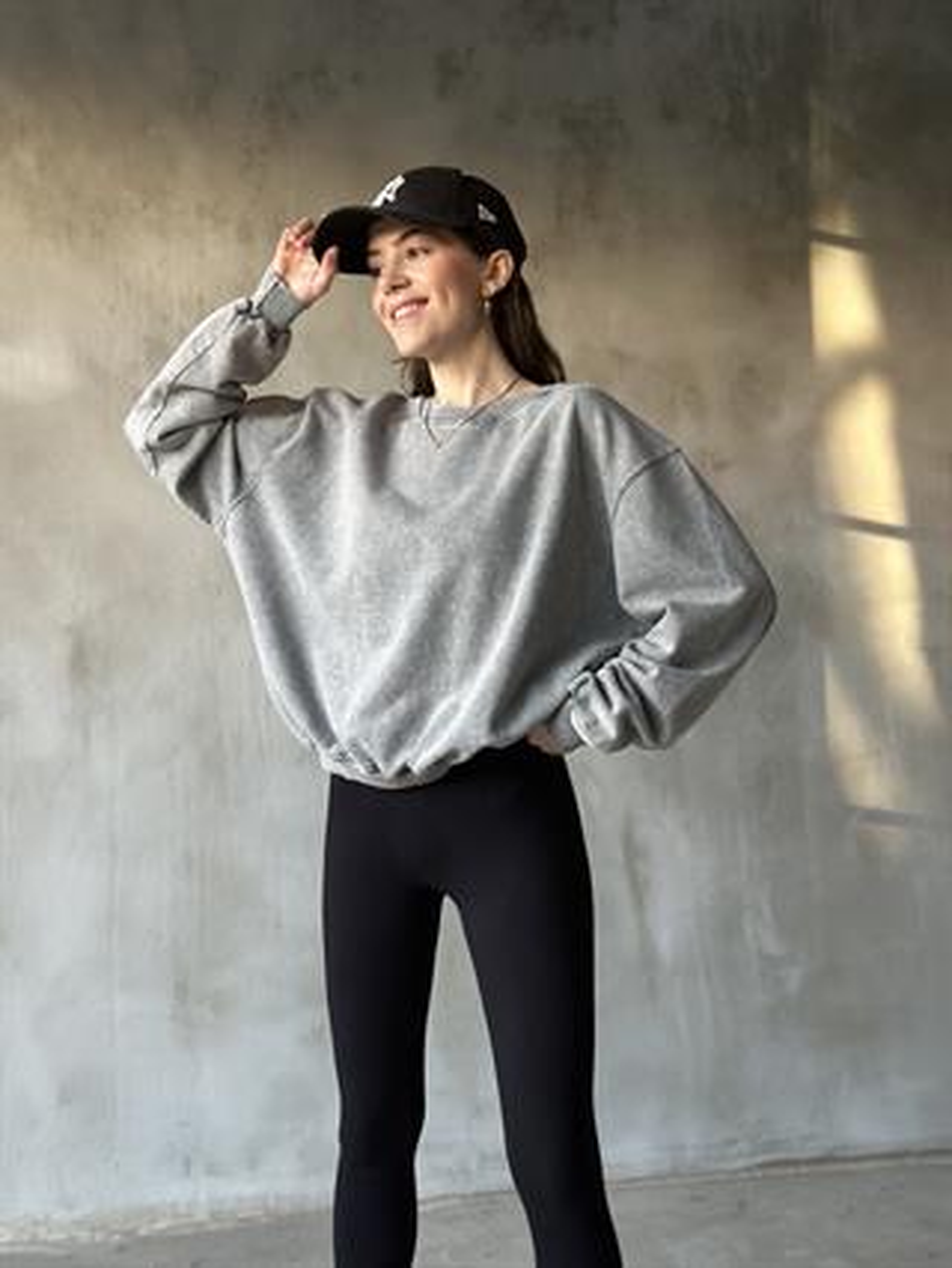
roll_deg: -0.2
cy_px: 634
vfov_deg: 39.6
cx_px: 476
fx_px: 1758
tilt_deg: -0.3
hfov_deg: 30.3
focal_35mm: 48
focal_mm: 6.86
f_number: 1.78
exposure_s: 1/60
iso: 320
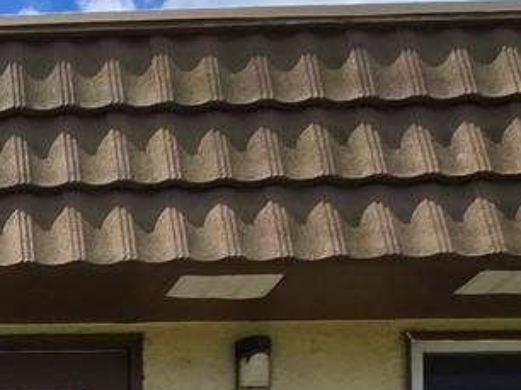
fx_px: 1023
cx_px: -286
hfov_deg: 22.7
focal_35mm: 68
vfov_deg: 17.2
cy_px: 726
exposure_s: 1/3861
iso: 50
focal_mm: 2.2
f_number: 2.2
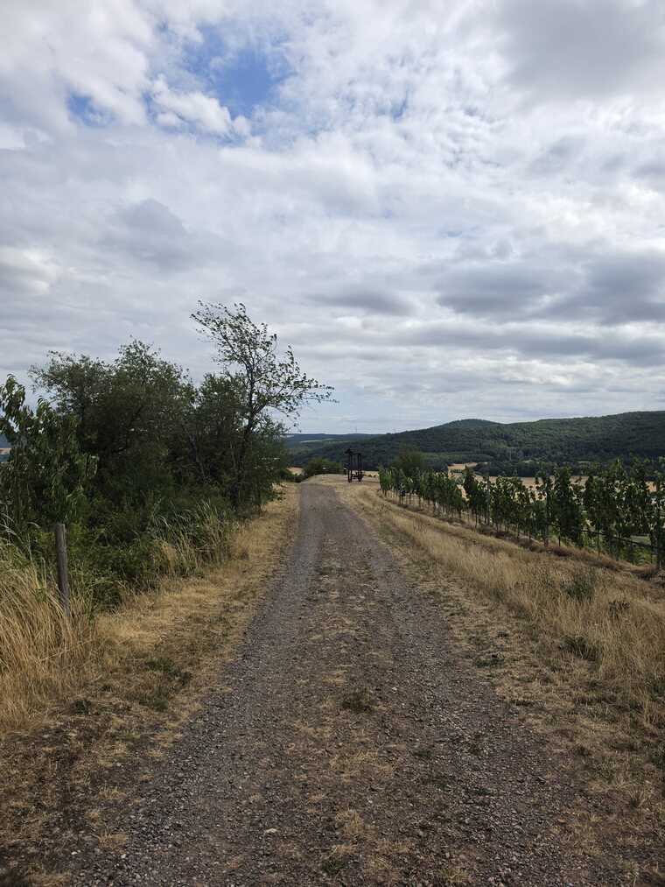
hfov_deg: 58.9
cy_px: 444
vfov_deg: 73.9
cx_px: 332
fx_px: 589
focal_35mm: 23
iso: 40
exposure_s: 1/7939
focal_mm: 6.5
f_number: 1.4
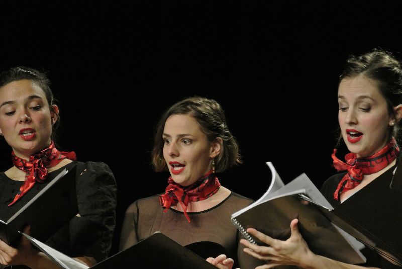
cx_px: 201
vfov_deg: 5.5
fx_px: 2816
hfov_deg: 8.2
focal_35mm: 252
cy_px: 134
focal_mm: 93.5
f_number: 5.3
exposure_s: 1/60
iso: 1400
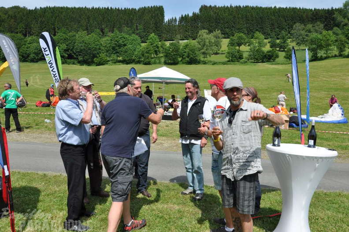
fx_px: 261
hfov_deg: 67.4
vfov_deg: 47.8
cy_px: 116
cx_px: 174
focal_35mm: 27
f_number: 13
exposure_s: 1/160
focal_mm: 18
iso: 200
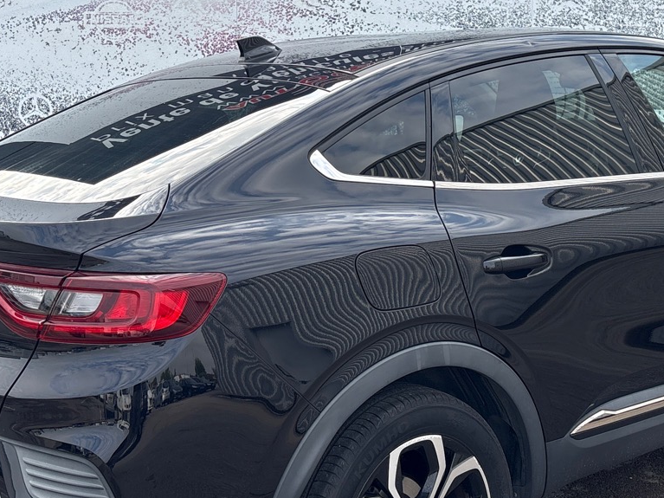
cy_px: 124
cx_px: 352
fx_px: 1170
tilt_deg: -3.5
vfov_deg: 23.8
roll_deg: +1.0
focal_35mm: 61
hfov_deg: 31.7
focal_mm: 5.96
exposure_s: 1/850
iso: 50
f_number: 1.6
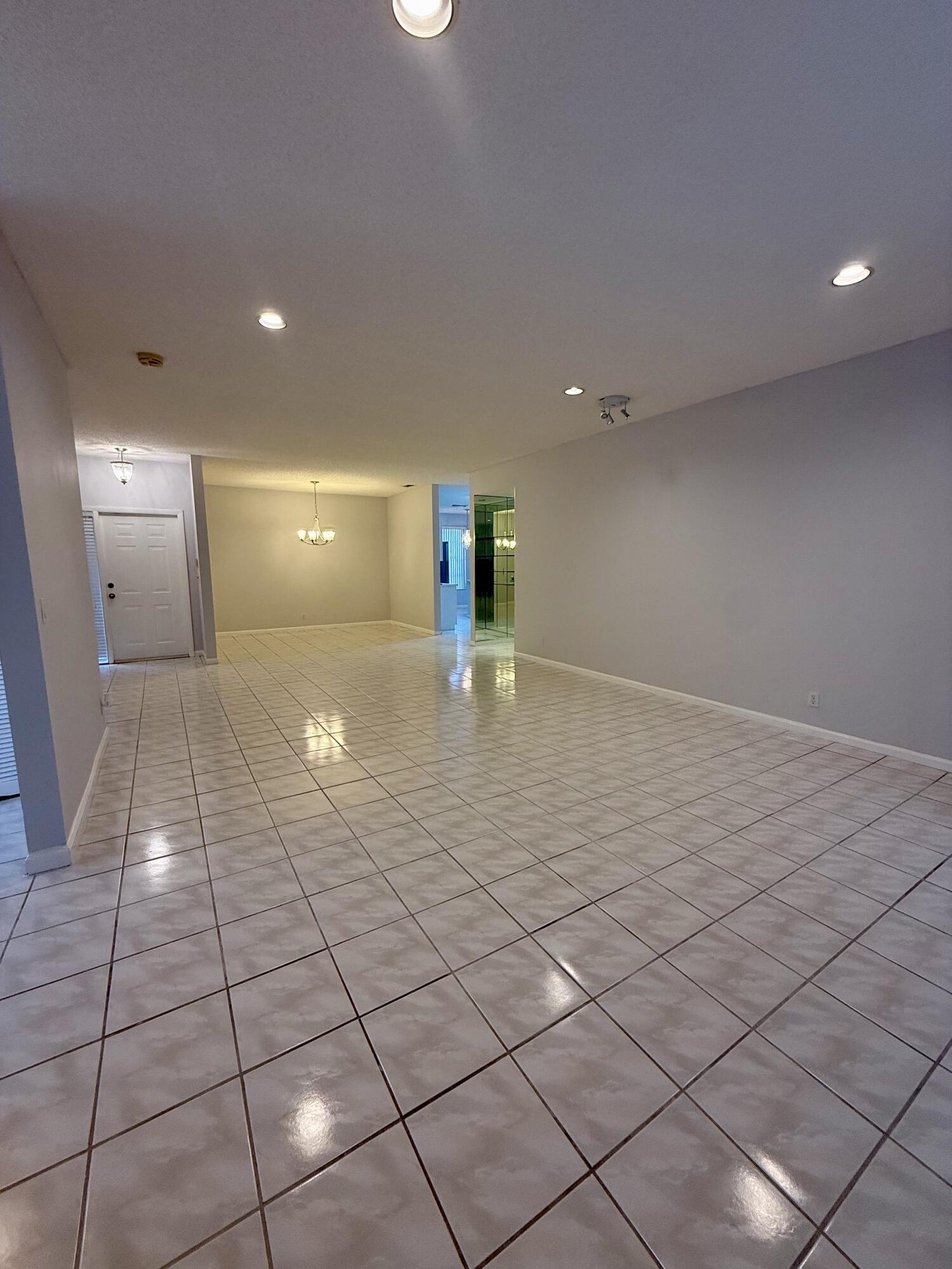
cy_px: 634
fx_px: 513
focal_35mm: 14
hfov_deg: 85.7
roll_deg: -0.3
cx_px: 476
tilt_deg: -7.5
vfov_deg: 102.1
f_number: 2.2
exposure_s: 1/120
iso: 160
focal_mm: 2.22
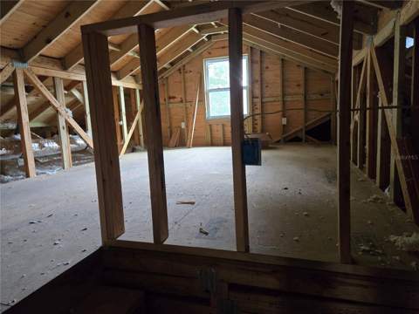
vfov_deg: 58.9
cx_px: 210
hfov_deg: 73.9
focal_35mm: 23
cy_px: 157
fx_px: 278
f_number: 1.8
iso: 800
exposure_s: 1/120
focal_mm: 5.4
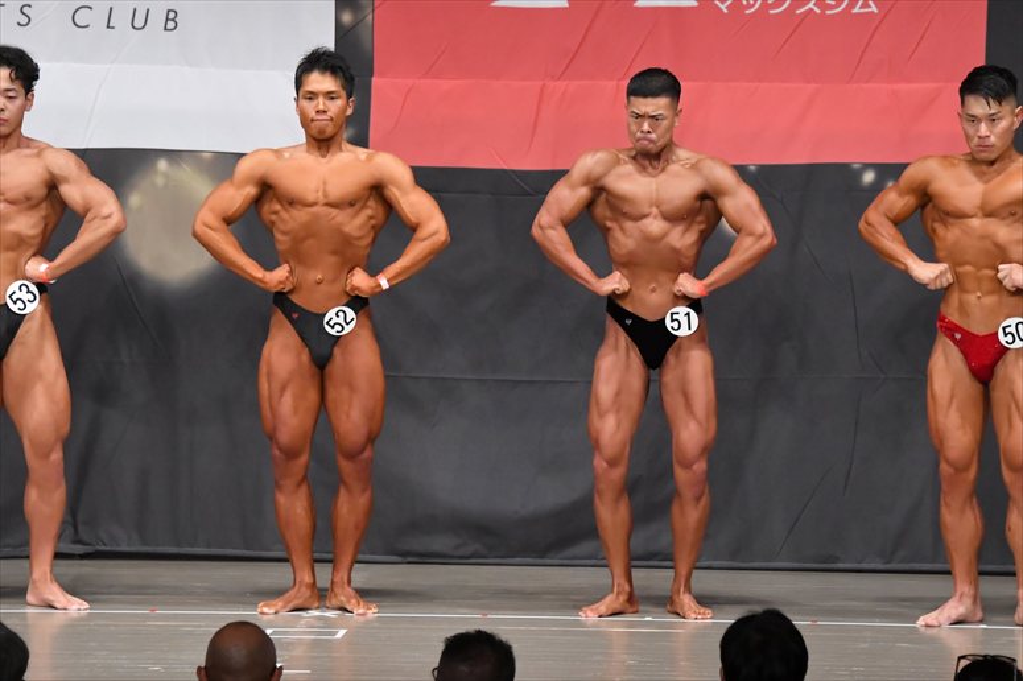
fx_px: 6163
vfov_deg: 6.3
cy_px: 340
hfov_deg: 9.5
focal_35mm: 217
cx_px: 512
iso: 6400
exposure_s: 1/400
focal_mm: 145
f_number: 5.6
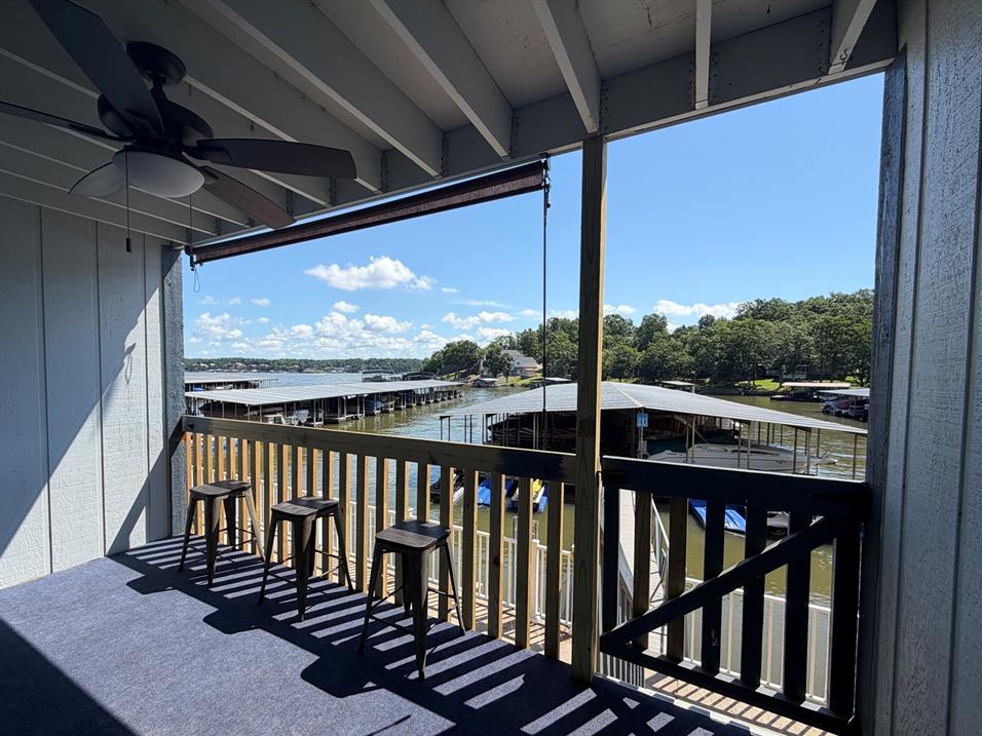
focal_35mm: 15
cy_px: 390
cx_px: 468
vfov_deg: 81.7
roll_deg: +0.4
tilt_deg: -2.5
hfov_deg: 98.1
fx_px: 426
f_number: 2.2
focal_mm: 2.22
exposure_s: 1/770
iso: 25
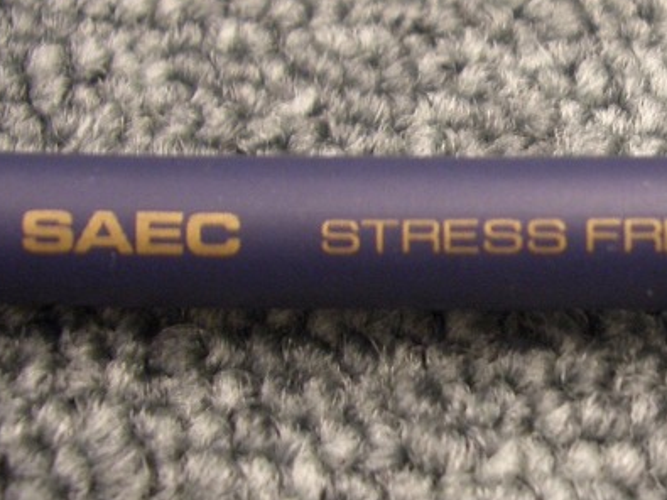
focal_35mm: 85
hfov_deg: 22.1
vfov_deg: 17.4
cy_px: 233
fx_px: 1637
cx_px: 681
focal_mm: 5.8
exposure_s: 1/15
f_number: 2.6
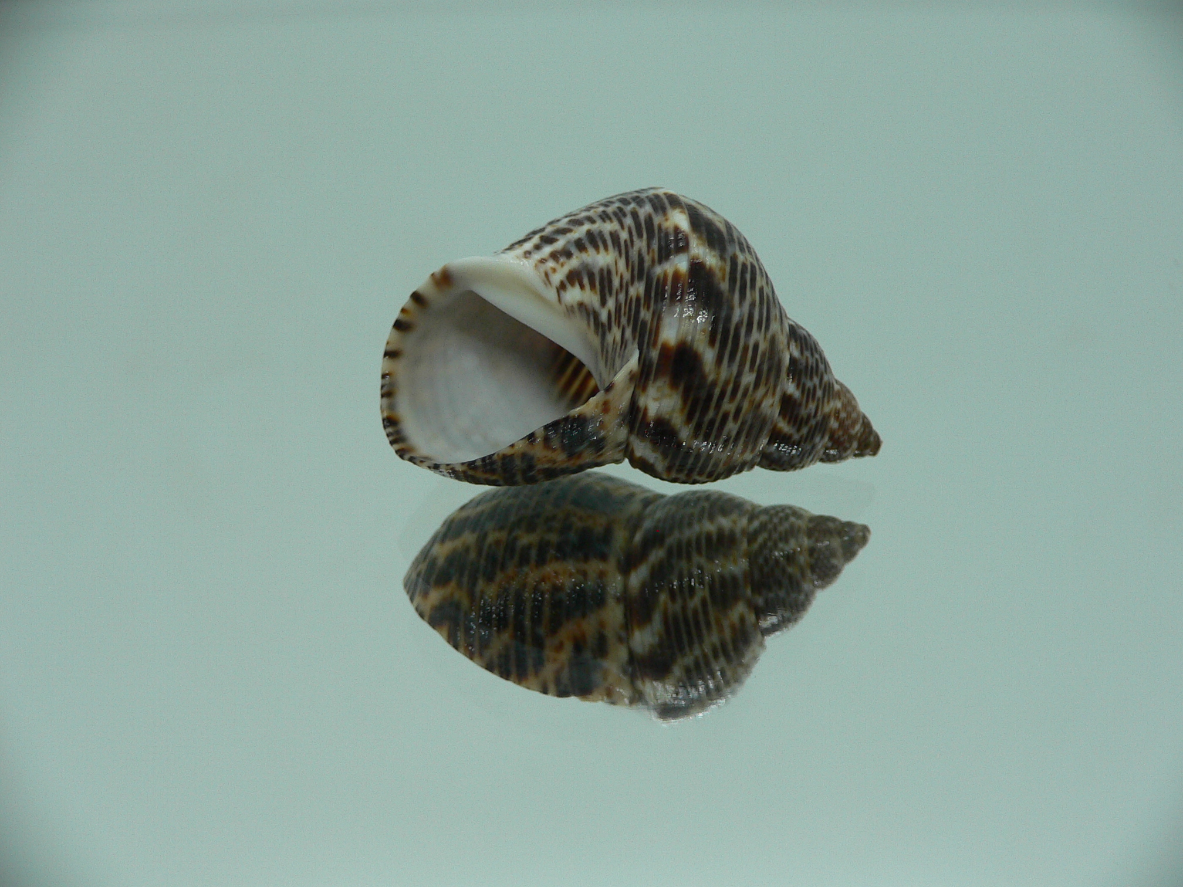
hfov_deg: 52.6
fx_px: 1196
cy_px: 444
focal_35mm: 35
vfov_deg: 40.7
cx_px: 592
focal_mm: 4.6
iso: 100
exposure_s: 1/60
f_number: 2.8
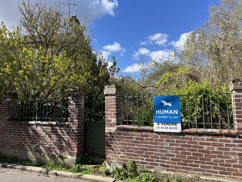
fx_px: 182
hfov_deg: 67.3
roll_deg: +2.4
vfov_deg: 53.1
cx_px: 121
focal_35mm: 26
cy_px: 91
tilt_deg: +6.2
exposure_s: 1/1802
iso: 50
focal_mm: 5.1
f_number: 1.6
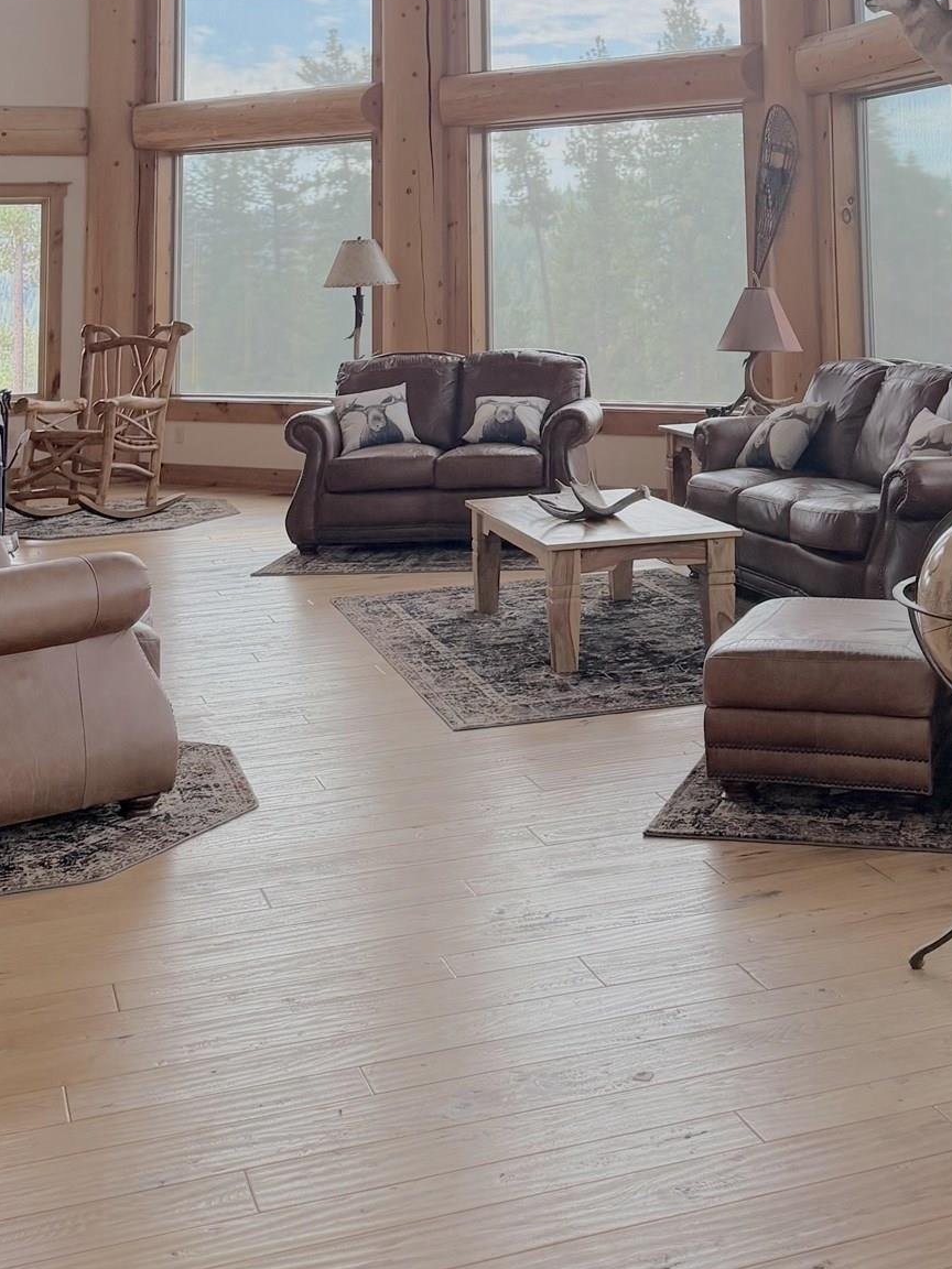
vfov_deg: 36.4
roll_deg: +1.1
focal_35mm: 48
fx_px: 1760
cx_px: 685
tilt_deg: +5.7
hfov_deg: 29.9
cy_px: 54
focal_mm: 6.76
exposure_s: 1/217
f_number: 1.78
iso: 160
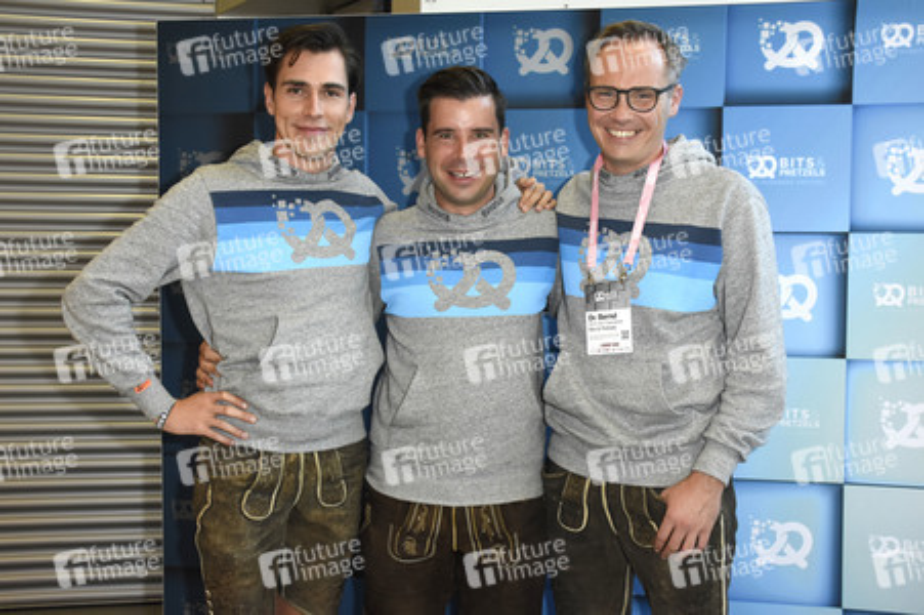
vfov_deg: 36.8
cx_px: 462
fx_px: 923
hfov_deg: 53.2
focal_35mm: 36
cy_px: 308
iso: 1600
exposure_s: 1/160
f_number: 6.3
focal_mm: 24
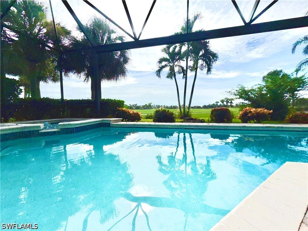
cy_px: 116
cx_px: 154
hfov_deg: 102.1
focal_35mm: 14
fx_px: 125
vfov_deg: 85.7
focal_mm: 2.22
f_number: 2.2
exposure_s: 1/2976
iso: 16
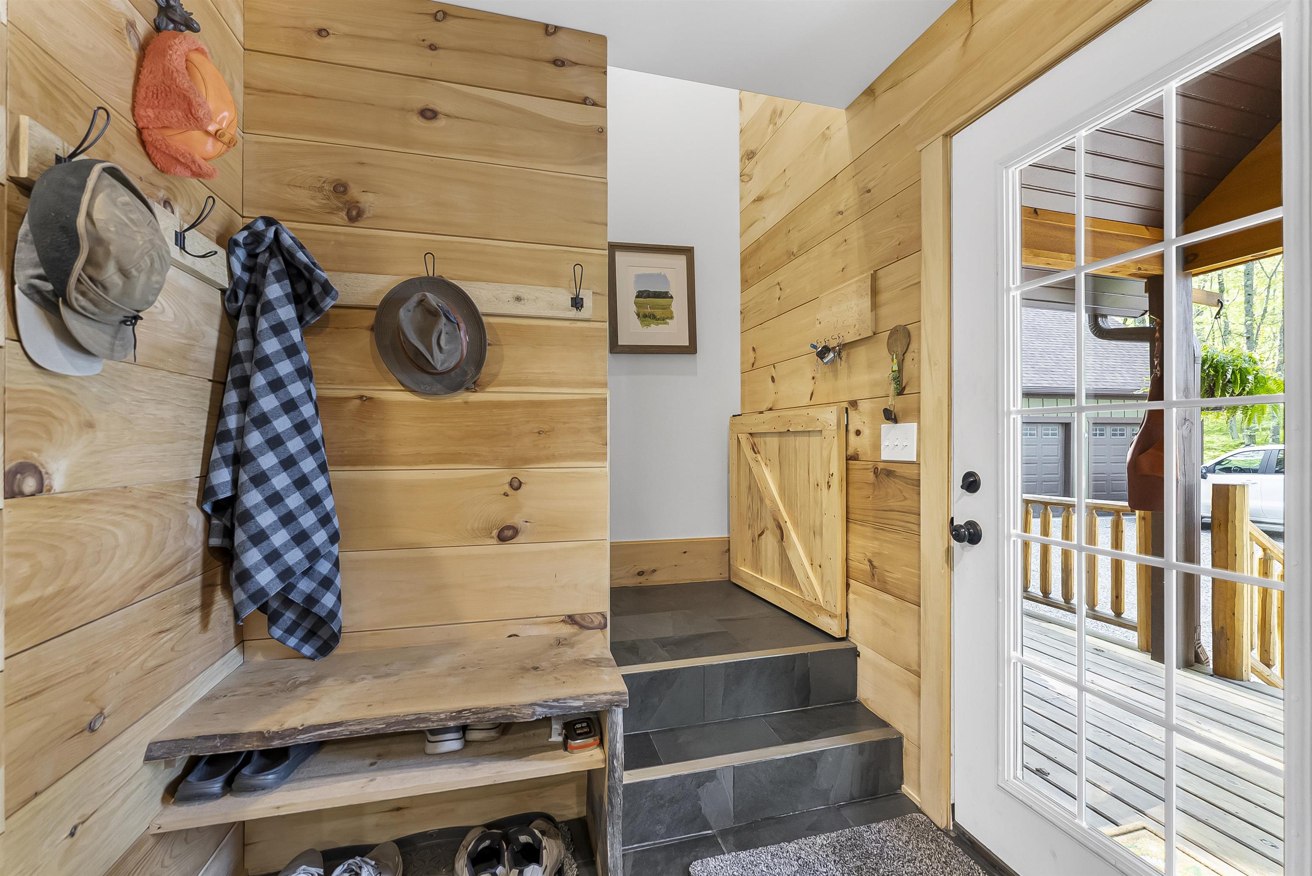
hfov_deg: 100.0
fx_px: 551
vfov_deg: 77.0
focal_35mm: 15
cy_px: 438
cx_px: 656
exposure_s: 1/20
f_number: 5
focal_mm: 15.1
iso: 2500
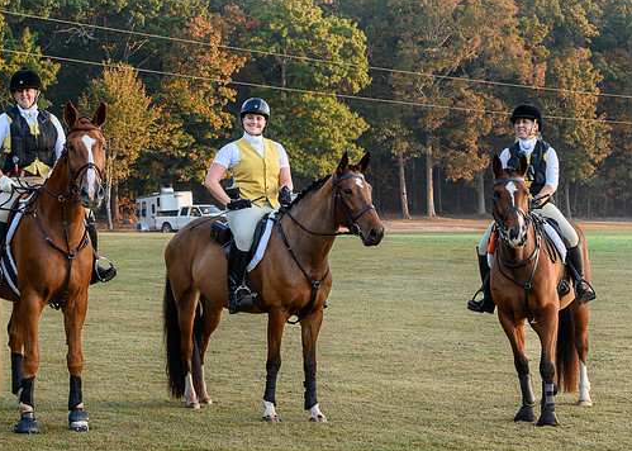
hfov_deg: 21.7
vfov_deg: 15.6
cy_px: 216
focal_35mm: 92
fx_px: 1651
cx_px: 271
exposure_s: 1/80
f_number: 8
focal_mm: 50
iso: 1000
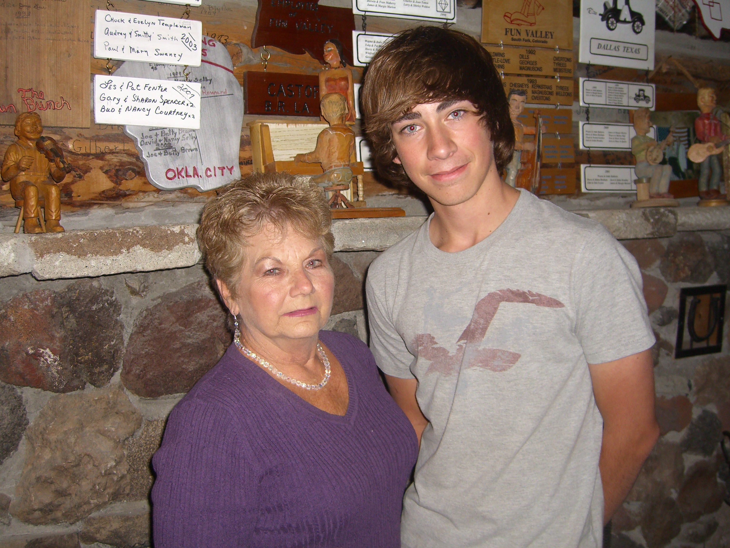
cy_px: 274
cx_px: 365
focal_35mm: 38
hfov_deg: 49.0
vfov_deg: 37.7
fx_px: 801
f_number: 2.8
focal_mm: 7.9
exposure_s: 1/60
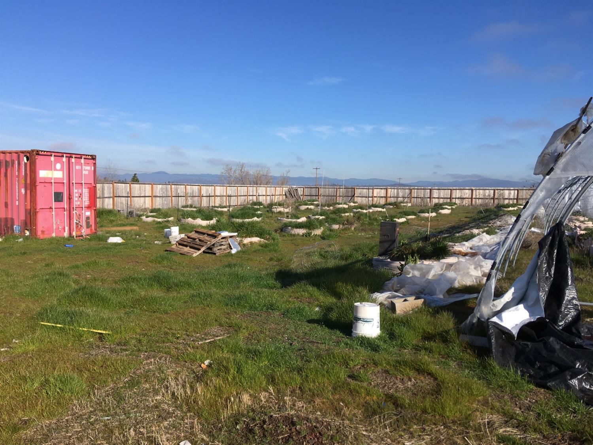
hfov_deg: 61.7
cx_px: 296
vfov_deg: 48.2
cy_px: 222
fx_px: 497
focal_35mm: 29
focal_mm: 4.15
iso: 25
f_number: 2.2
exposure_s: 1/1508
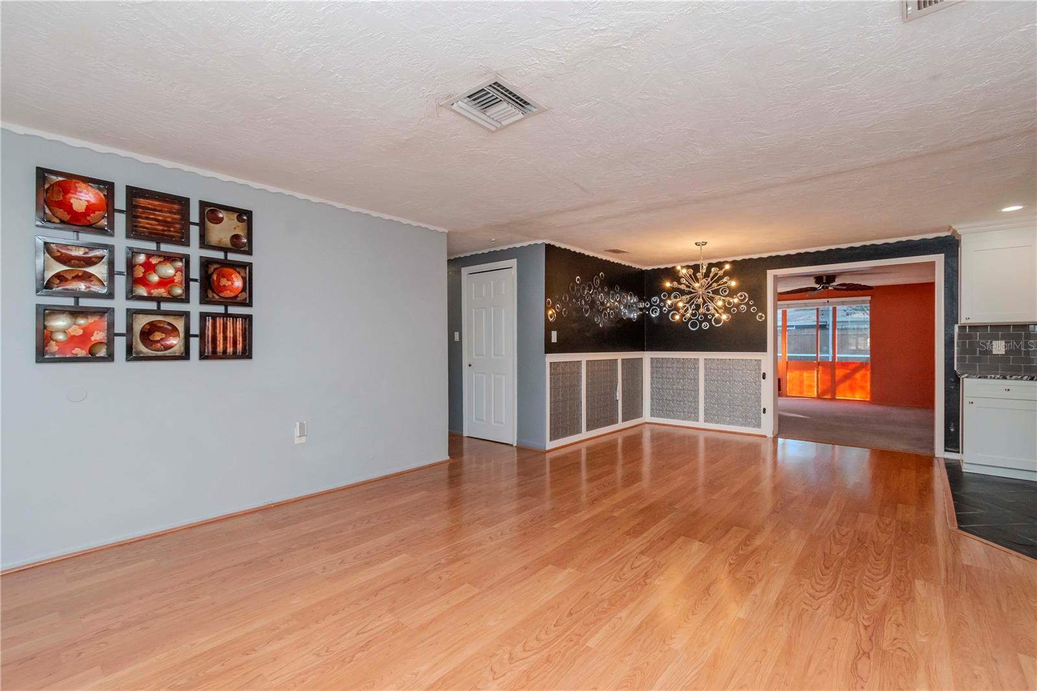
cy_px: 346
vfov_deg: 77.3
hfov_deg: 100.4
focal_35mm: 15
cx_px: 518
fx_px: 432
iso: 500
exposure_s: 1/100
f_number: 8
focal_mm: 10
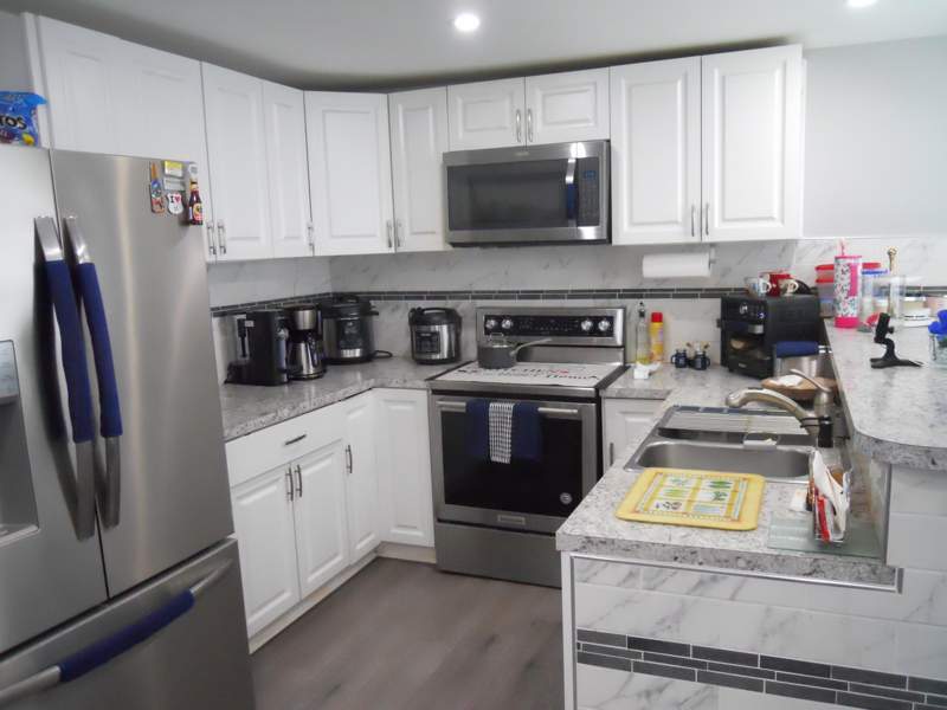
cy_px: 355
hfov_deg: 63.4
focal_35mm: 28
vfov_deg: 49.7
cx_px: 474
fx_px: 766
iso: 800
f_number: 2.7
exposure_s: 1/100
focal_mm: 5
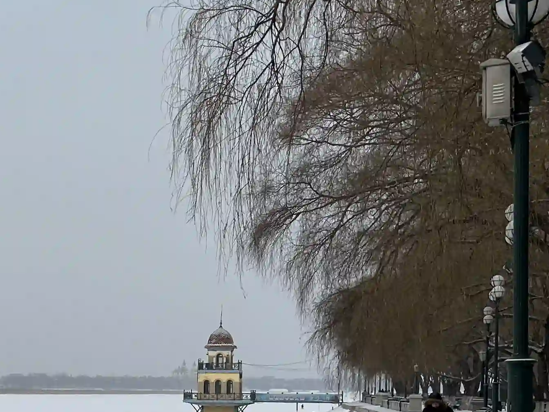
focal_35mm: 78
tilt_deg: -1.5
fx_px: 1237
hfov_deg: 22.7
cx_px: -137
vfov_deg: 18.5
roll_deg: -1.1
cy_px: 401
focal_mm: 5.7
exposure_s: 1/6579
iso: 50
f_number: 1.5
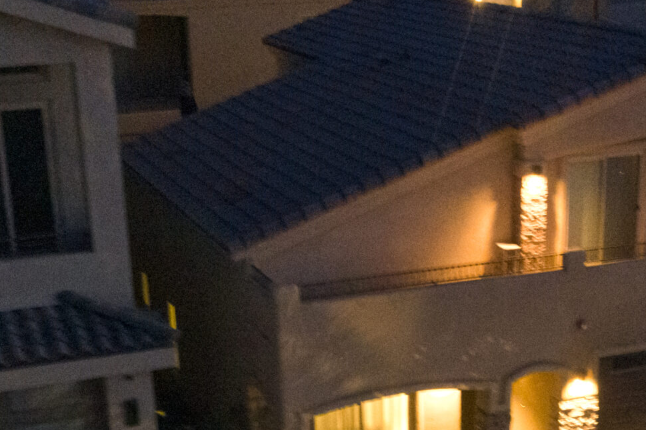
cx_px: 426
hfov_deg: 27.2
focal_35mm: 74
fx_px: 1327
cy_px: 436
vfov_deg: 17.9
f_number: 5
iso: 2500
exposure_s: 1/2.5
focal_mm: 10.26
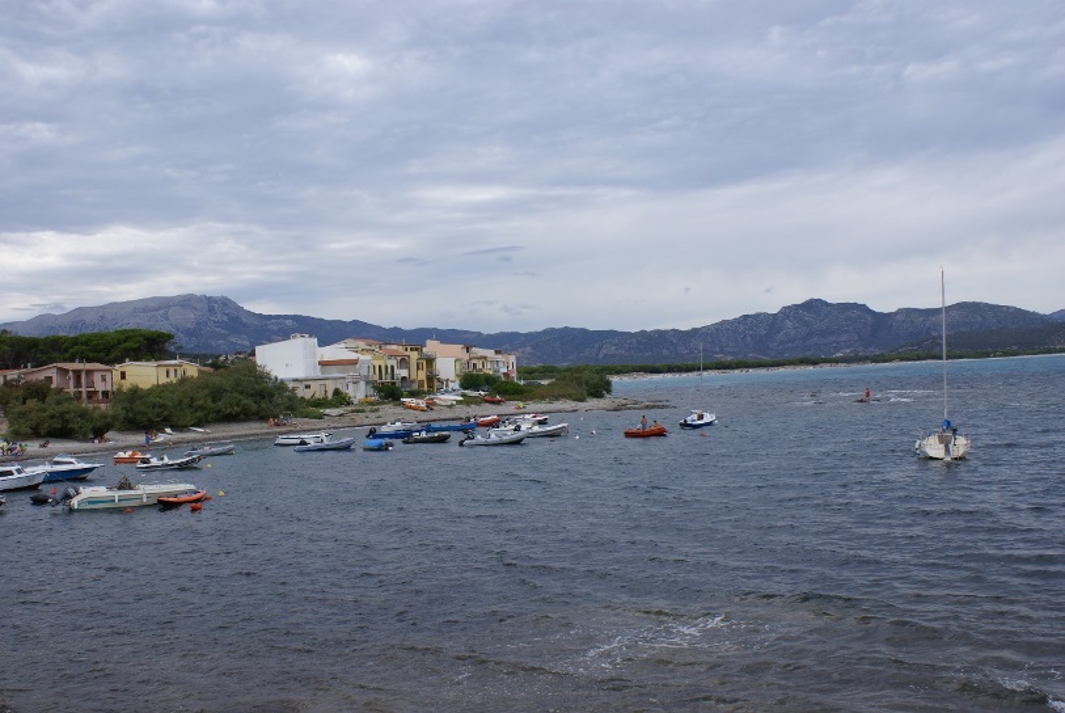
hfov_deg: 53.1
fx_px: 1066
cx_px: 532
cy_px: 356
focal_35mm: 36
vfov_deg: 37.0
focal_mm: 24
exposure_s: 1/160
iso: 100
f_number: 10
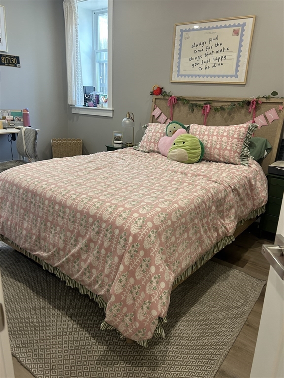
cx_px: 142
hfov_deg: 53.1
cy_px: 189
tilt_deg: -15.8
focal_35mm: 26
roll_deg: -1.6
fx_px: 284
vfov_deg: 67.3
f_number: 1.5
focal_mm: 5.7
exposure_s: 1/60
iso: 160
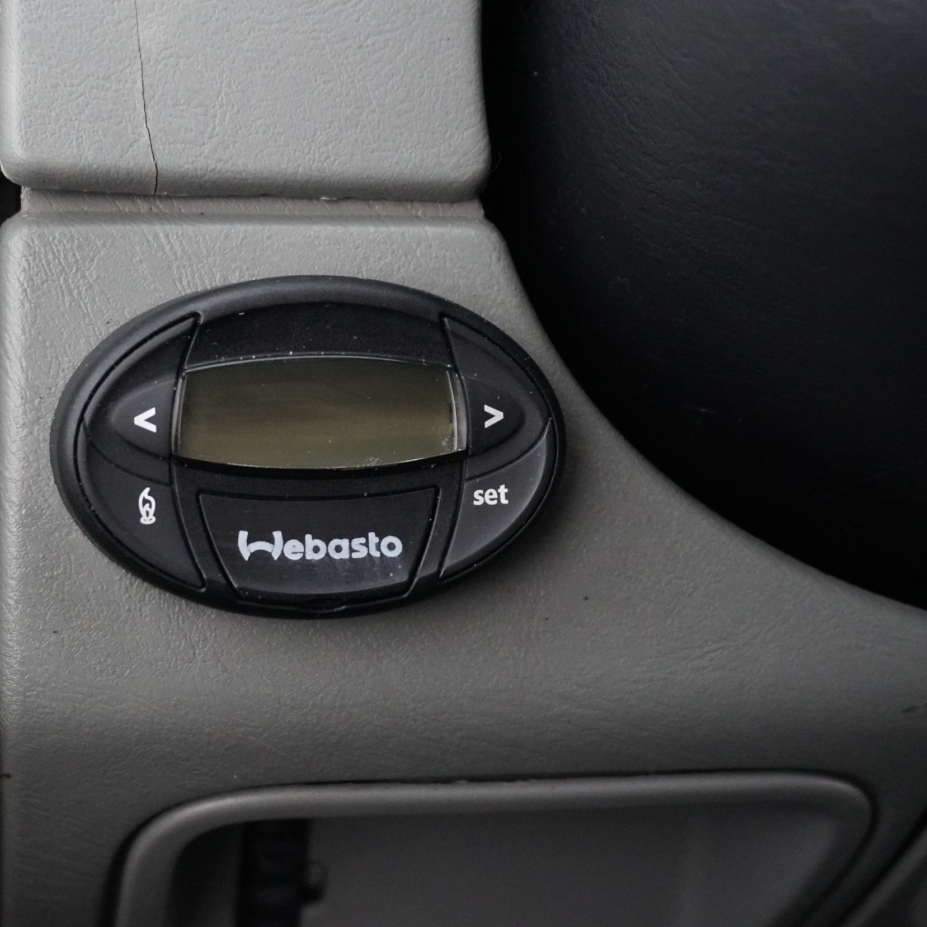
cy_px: 464
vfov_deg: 28.8
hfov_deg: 28.6
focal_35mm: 60
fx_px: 1807
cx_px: 304
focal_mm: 31
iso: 6400
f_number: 5
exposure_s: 1/30
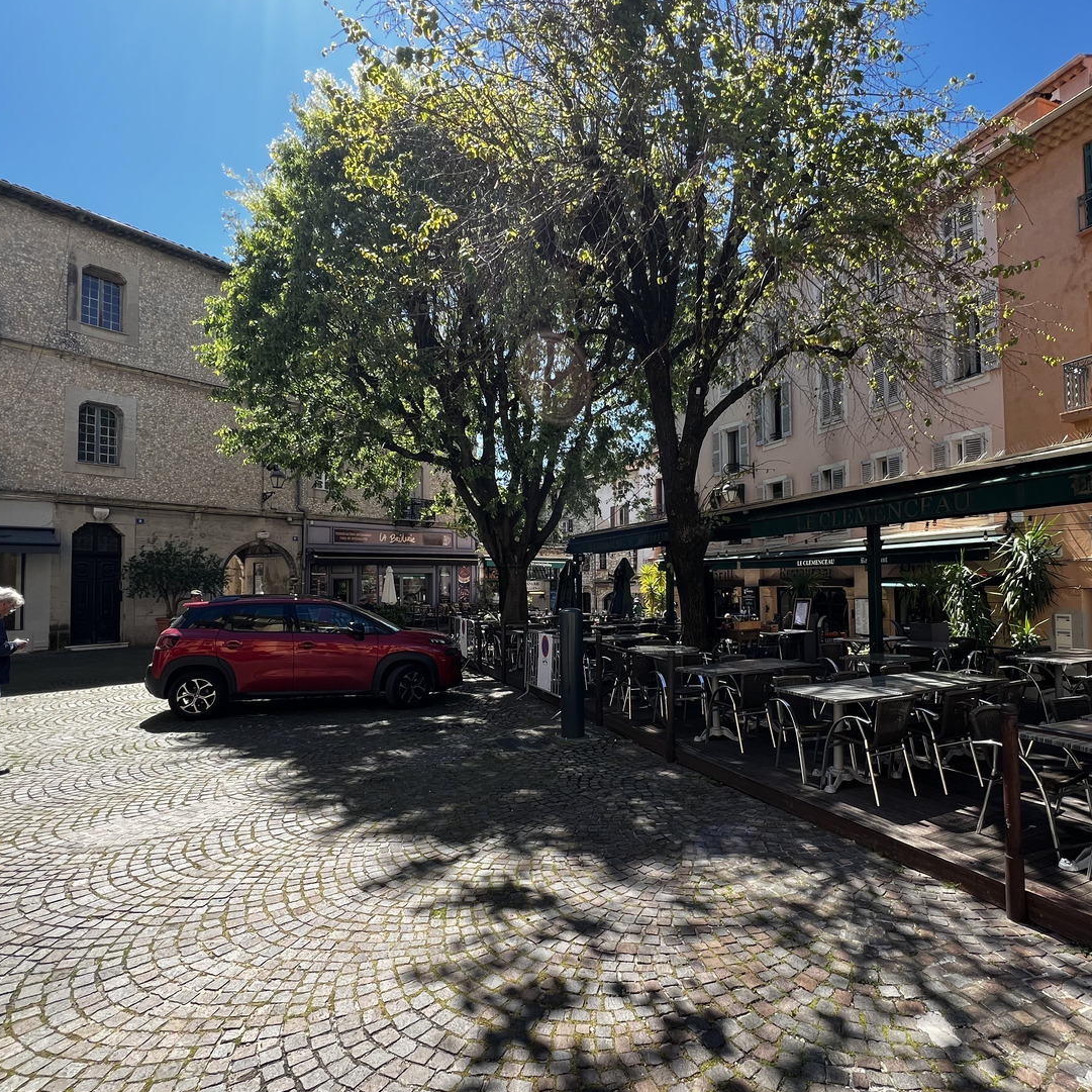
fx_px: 607
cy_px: 561
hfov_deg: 83.5
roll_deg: +1.3
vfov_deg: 83.9
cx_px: 623
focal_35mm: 17
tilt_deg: +2.2
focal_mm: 1.57
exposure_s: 1/304
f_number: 1.8
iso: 32
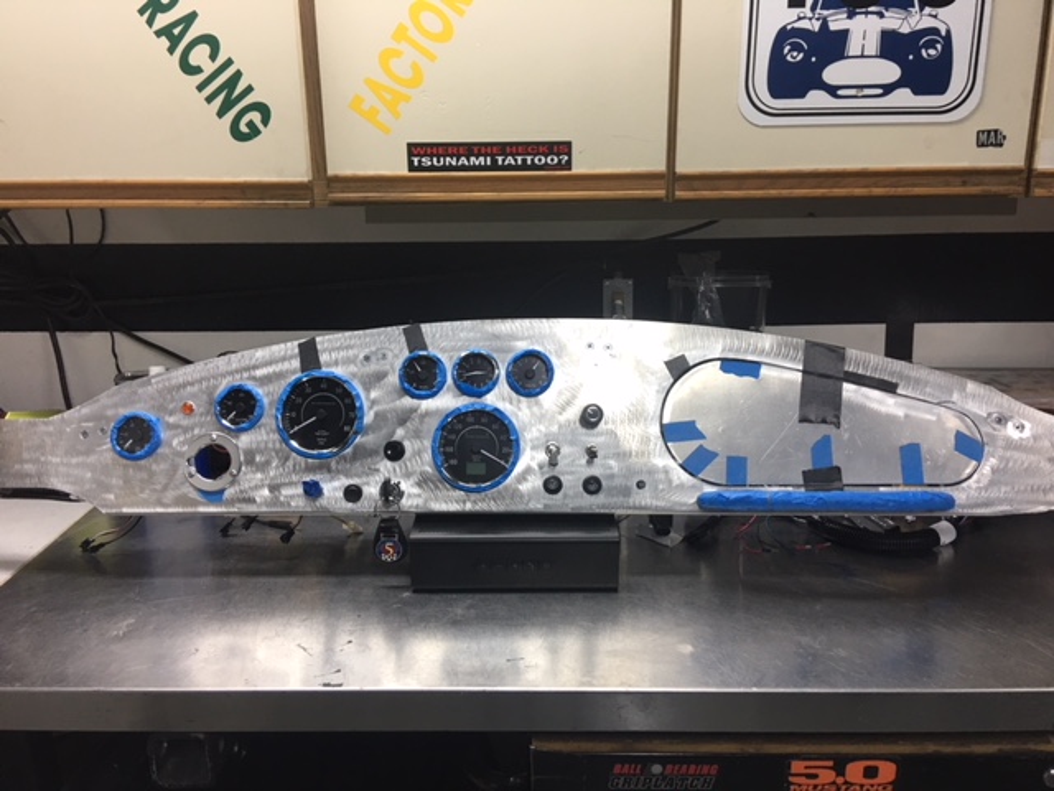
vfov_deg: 48.2
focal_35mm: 29
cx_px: 527
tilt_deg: -15.0
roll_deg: -0.1
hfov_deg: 61.7
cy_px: 396
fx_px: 883
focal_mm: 4.15
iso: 40
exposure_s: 1/15
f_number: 2.2
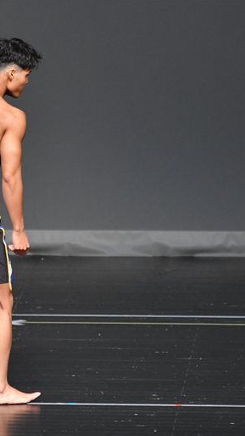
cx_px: 0
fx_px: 5745
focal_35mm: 498
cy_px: 218
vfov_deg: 4.3
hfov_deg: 2.4
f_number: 5.6
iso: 3200
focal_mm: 210
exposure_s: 1/400
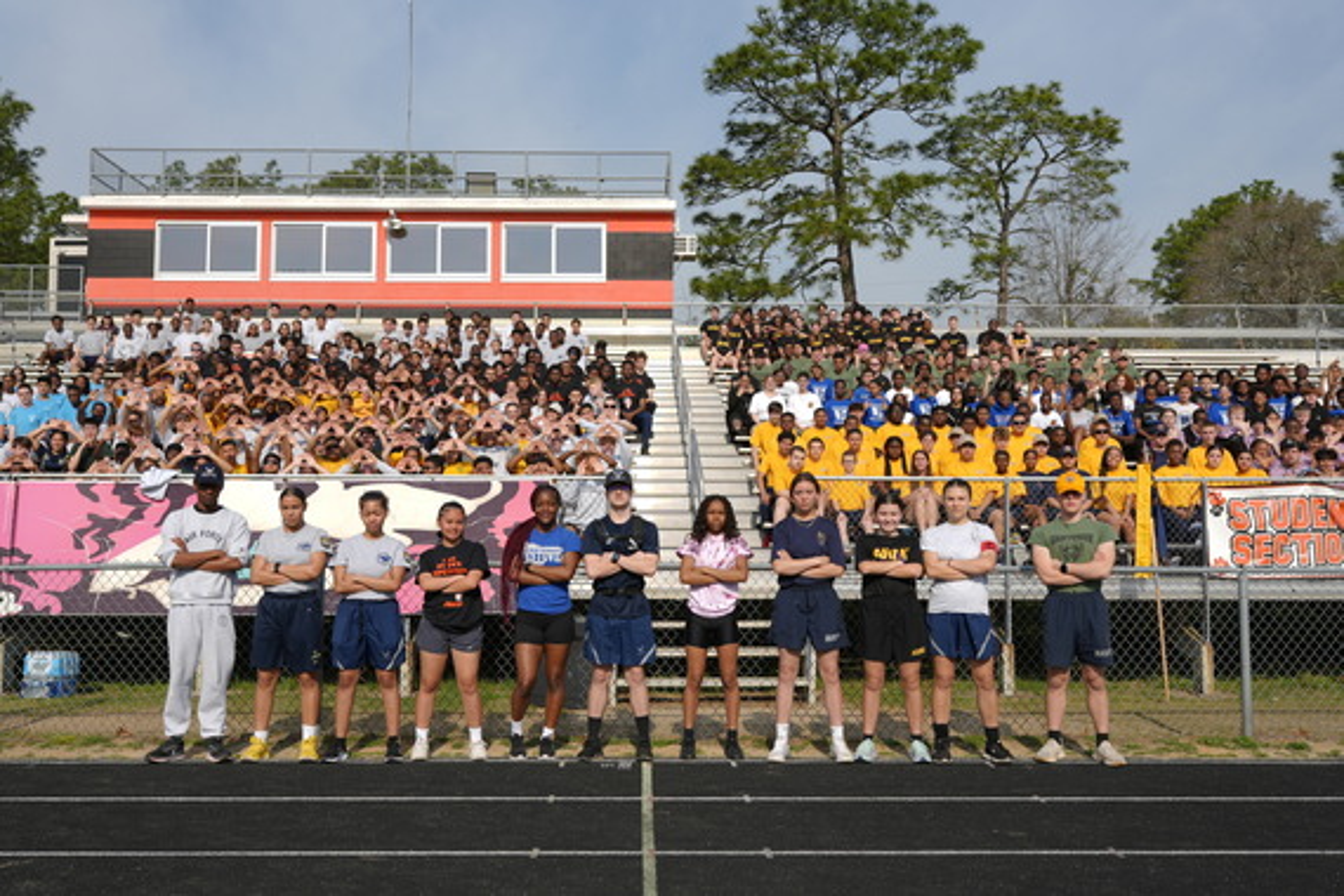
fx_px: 1307
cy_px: 448
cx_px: 672
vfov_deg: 37.9
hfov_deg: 54.4
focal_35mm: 35
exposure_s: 1/320
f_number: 7.1
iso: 80
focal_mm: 35
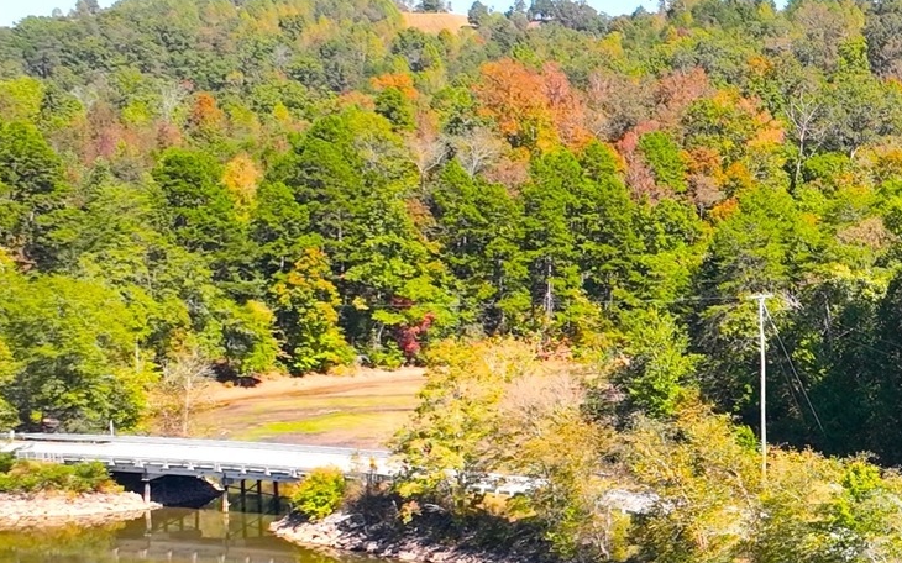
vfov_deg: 12.2
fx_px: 2630
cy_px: 449
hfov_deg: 18.2
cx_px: 1158
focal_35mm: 107
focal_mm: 12.29
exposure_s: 1/120
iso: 180
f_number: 2.8
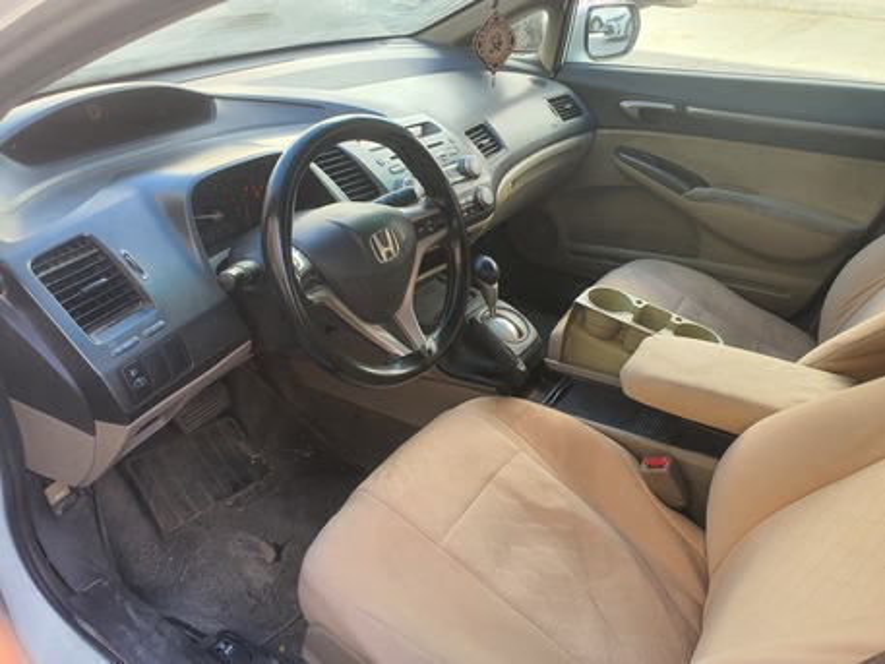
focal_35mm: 26
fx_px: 665
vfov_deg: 53.1
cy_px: 332
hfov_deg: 67.3
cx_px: 442
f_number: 2.4
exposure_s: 1/110
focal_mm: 4.3
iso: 50
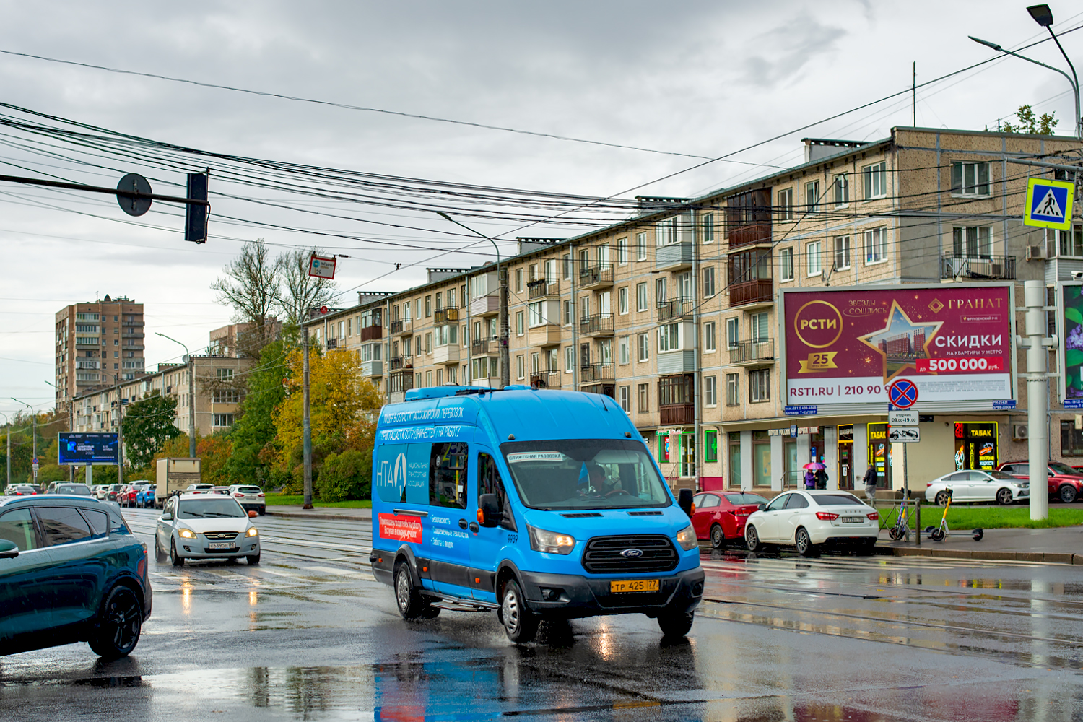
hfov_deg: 39.6
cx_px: 542
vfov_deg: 27.0
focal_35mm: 50
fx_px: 1504
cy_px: 361
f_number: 5.6
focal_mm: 50
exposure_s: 1/320
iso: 200
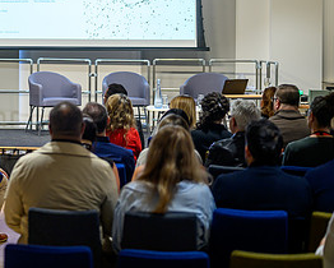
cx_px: 11
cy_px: 27
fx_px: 1029
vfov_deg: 14.7
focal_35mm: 104
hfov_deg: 18.0
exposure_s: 1/200
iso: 200
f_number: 1.8
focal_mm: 50
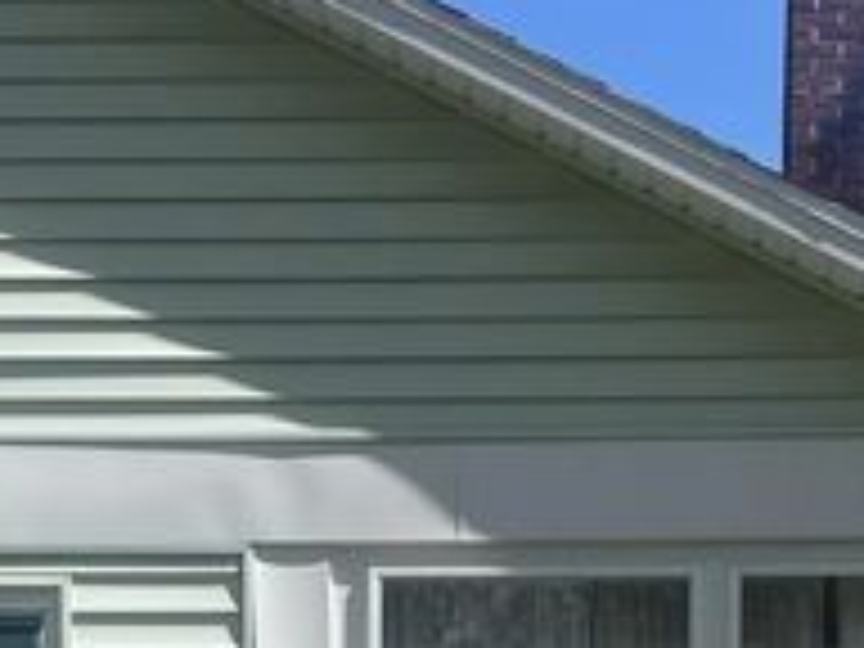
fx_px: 3469
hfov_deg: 14.2
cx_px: 454
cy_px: 1341
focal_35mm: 139
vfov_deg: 9.8
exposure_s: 1/3205
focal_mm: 4.2
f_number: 1.6
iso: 32
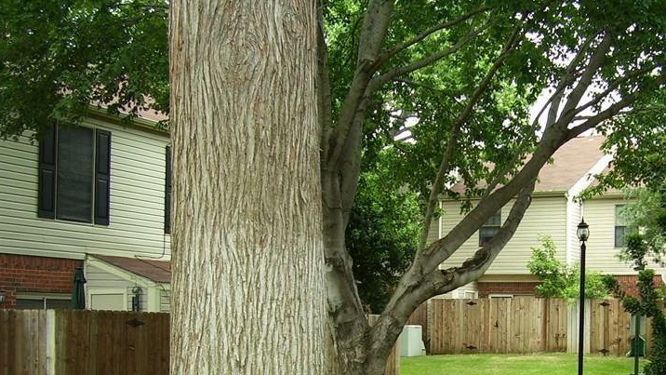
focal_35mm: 53
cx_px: 471
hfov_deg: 38.5
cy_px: 326
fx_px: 936
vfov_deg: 22.2
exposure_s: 1/250
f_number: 2.7
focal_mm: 5.6
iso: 80
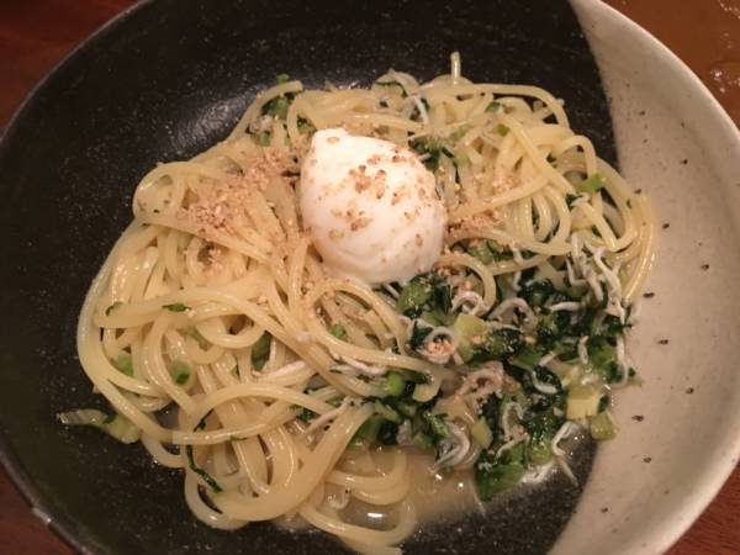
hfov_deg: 61.7
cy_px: 278
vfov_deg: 48.2
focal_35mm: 29
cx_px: 370
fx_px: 620
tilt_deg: -59.4
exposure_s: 1/15
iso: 400
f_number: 2.2
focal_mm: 4.15
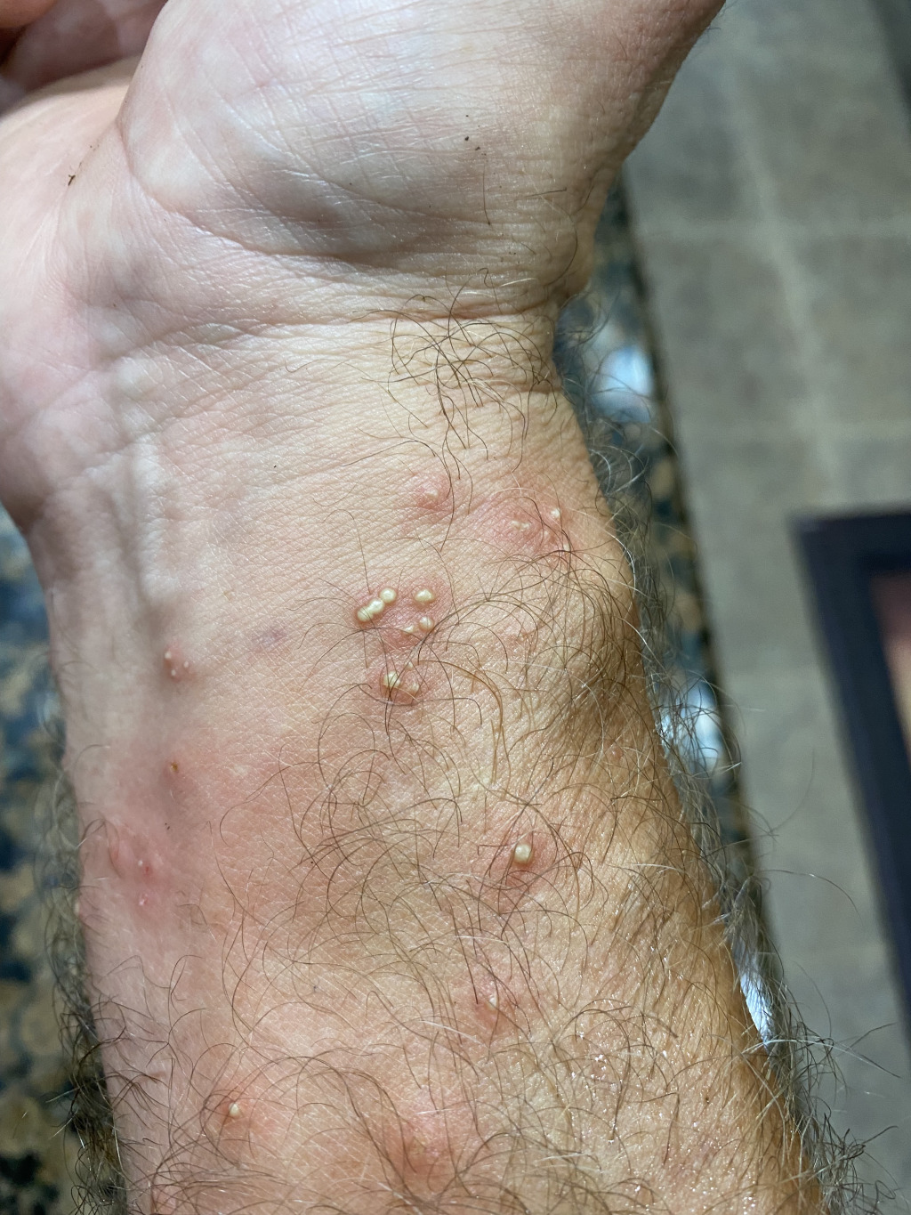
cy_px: 608
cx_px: 456
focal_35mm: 26
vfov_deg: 67.3
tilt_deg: -70.9
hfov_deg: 53.1
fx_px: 912
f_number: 1.8
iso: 160
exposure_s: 1/60
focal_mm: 4.25
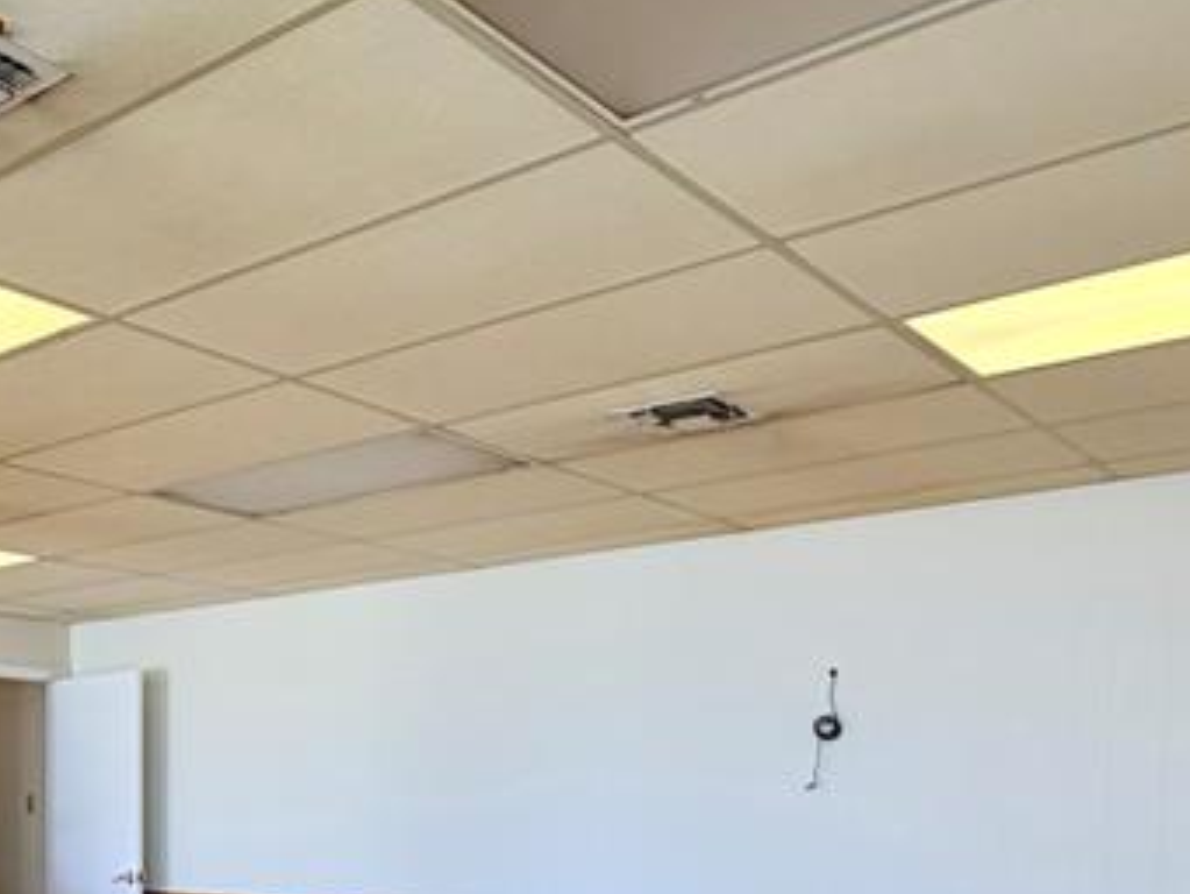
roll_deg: +0.5
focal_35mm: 42
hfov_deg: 42.3
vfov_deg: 32.2
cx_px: 195
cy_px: 852
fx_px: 1444
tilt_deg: -1.3
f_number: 2.2
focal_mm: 2.22
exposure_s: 1/120
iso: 80
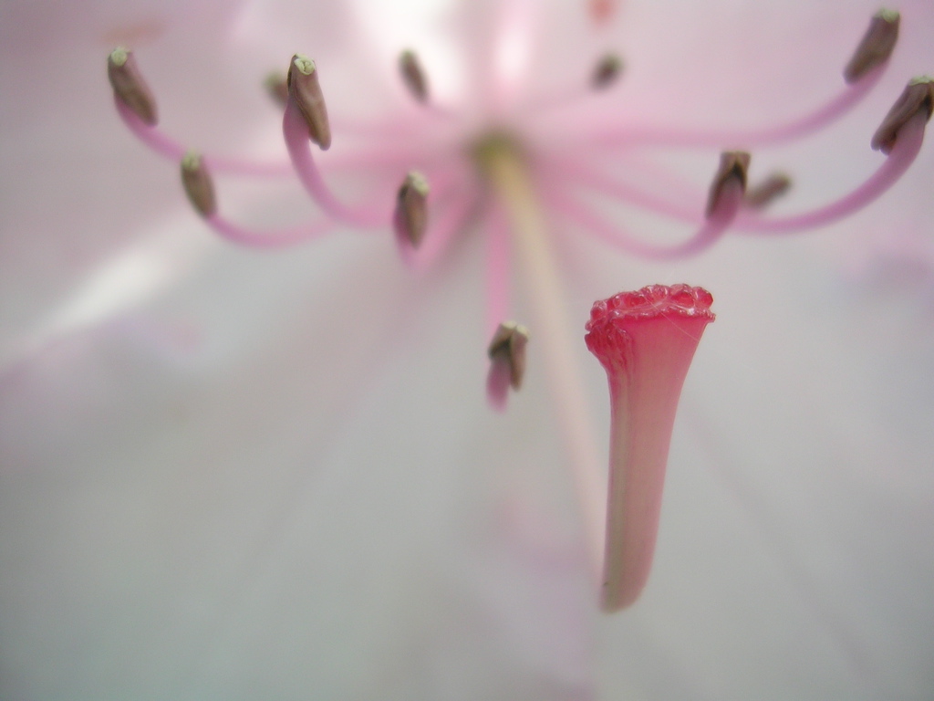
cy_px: 350
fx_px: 1025
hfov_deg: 49.0
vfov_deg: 37.7
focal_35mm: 38
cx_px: 467
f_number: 2.8
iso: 50
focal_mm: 5.8
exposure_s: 1/191
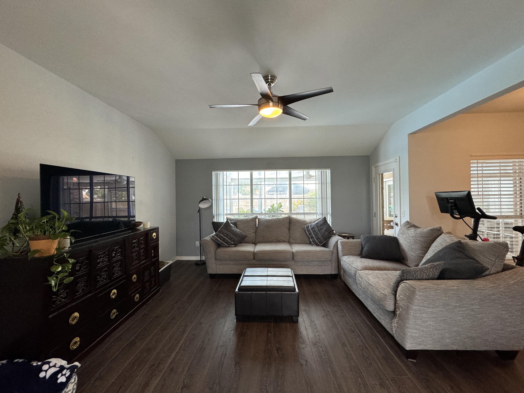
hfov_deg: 102.1
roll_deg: +1.2
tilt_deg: +0.1
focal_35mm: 14
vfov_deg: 85.7
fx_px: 212
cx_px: 262
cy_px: 196
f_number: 2.2
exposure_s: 1/120
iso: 250
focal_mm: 2.22
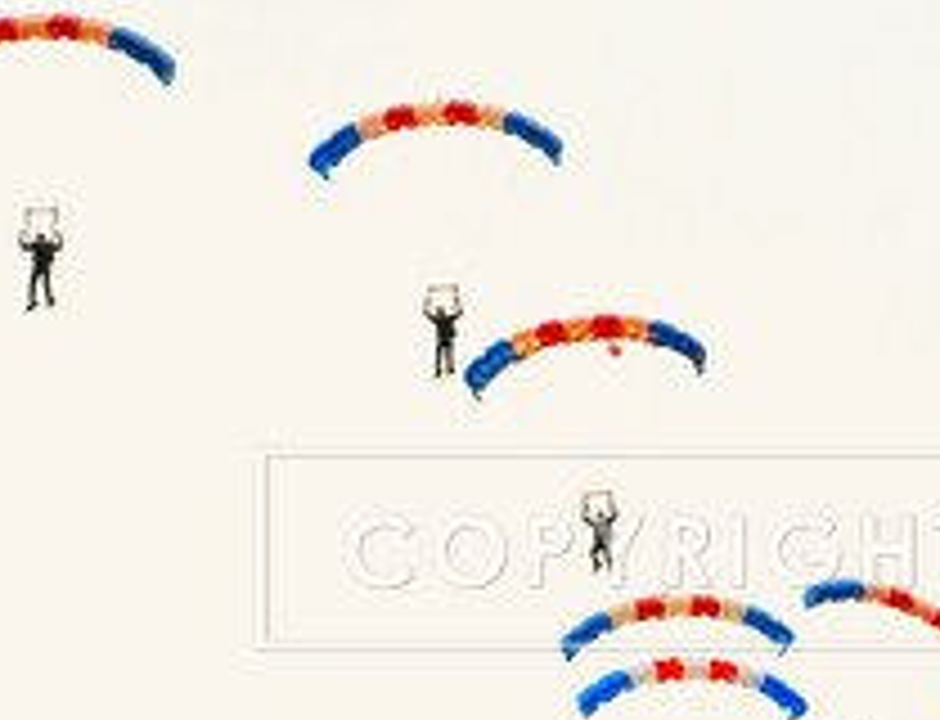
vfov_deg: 2.3
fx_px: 18030
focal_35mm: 659
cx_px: 609
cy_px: 645
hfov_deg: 3.0
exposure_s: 1/800
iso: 160
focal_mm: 200
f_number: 9
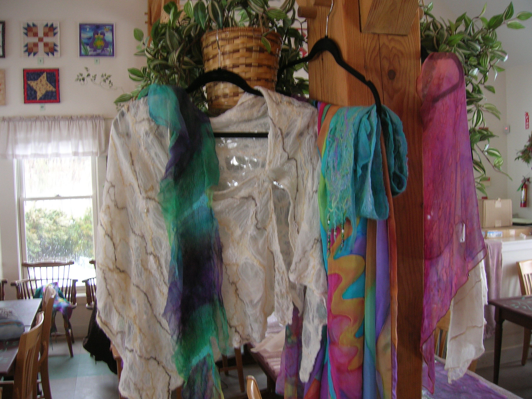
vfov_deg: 41.8
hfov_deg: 54.0
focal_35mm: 34
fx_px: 523
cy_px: 200
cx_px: 266
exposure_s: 1/9.9
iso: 50
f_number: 2.9
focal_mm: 5.7
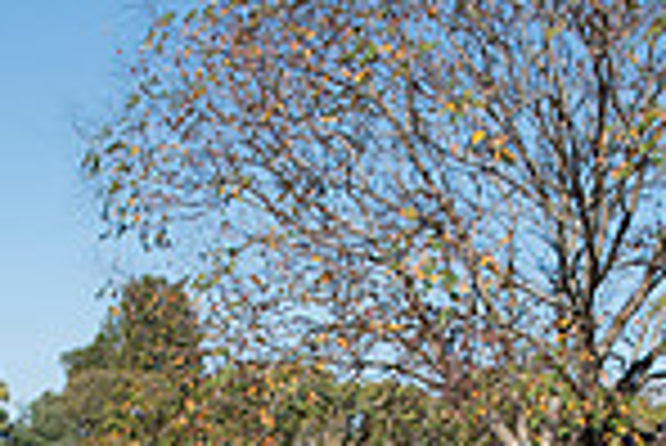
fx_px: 1741
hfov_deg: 21.7
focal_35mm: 94
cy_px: 836
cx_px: 333
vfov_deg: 13.0
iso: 250
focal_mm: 24
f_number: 4.5
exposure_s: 1/1600
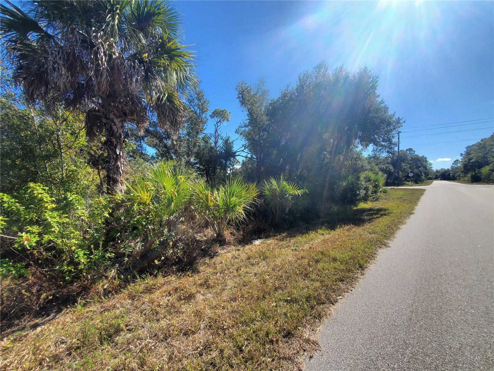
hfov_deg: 106.2
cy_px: 186
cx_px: 247
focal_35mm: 13
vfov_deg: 89.9
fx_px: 186
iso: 50
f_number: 2.2
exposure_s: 1/1163
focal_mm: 1.8
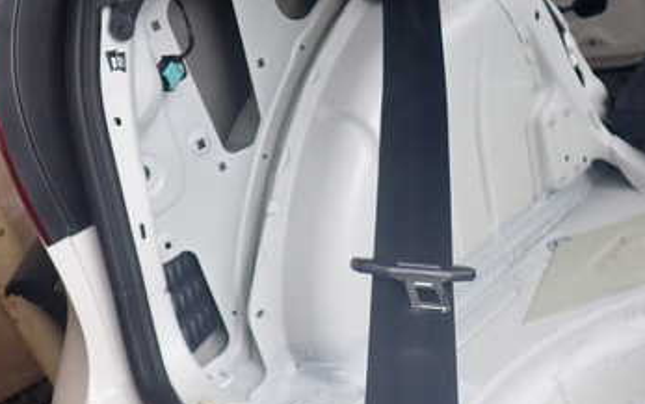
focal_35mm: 55
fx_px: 967
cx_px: 416
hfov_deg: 36.6
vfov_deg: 23.5
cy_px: 268
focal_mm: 5.4
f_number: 2.3
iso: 160
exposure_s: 1/125
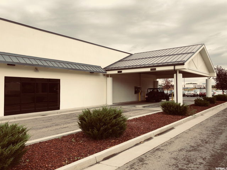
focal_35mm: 28
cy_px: 85
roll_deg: -0.4
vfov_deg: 49.7
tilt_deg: +2.7
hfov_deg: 63.4
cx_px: 114
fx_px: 184
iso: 20
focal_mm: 4
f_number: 1.8
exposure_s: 1/393
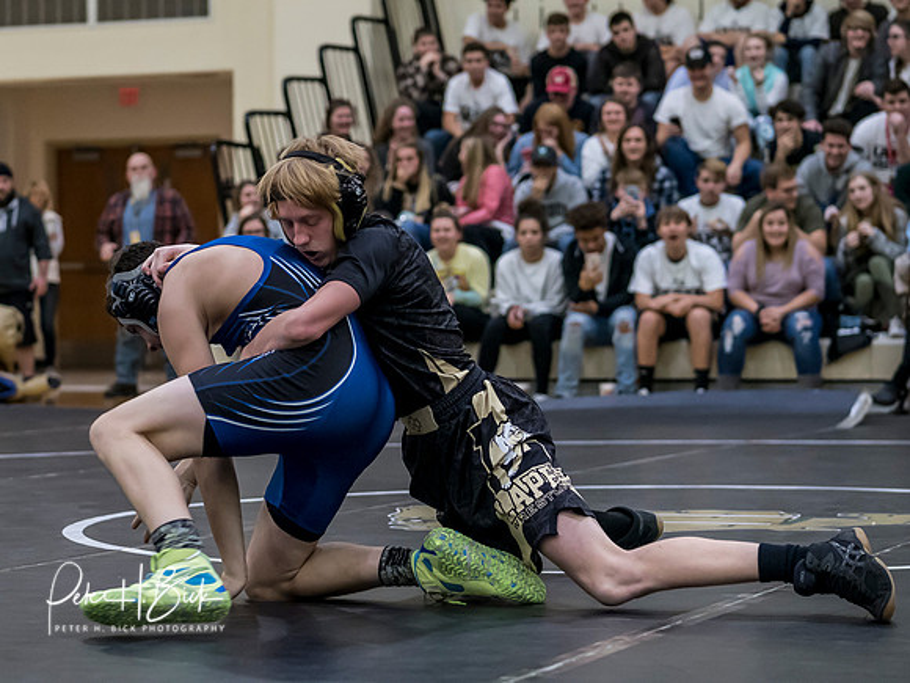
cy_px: 252
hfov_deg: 17.2
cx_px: 372
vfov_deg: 12.9
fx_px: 3006
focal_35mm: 114
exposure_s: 1/1000
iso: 2000
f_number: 1.8
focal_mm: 45
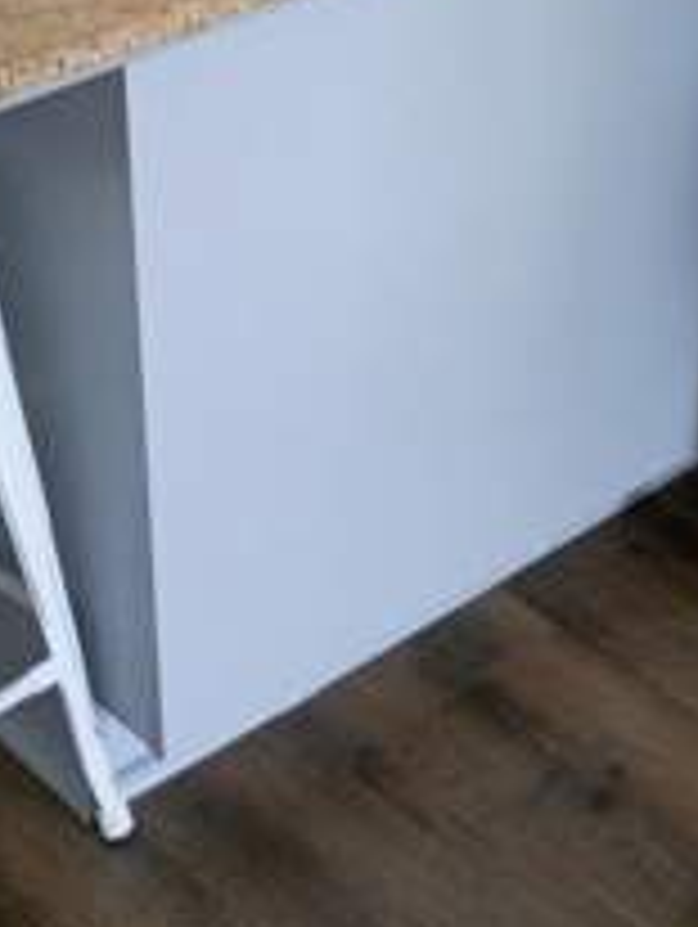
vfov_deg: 20.6
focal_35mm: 90
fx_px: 2415
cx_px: 383
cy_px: -130
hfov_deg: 16.4
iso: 445
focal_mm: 4.27
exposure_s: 1/60
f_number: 1.8
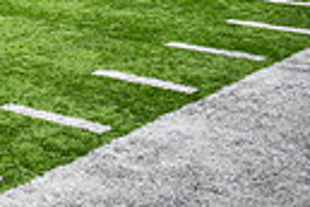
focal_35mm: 108
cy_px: -182
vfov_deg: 11.6
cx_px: -238
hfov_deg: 16.2
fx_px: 930
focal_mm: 24
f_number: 2.8
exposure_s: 1/500
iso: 100
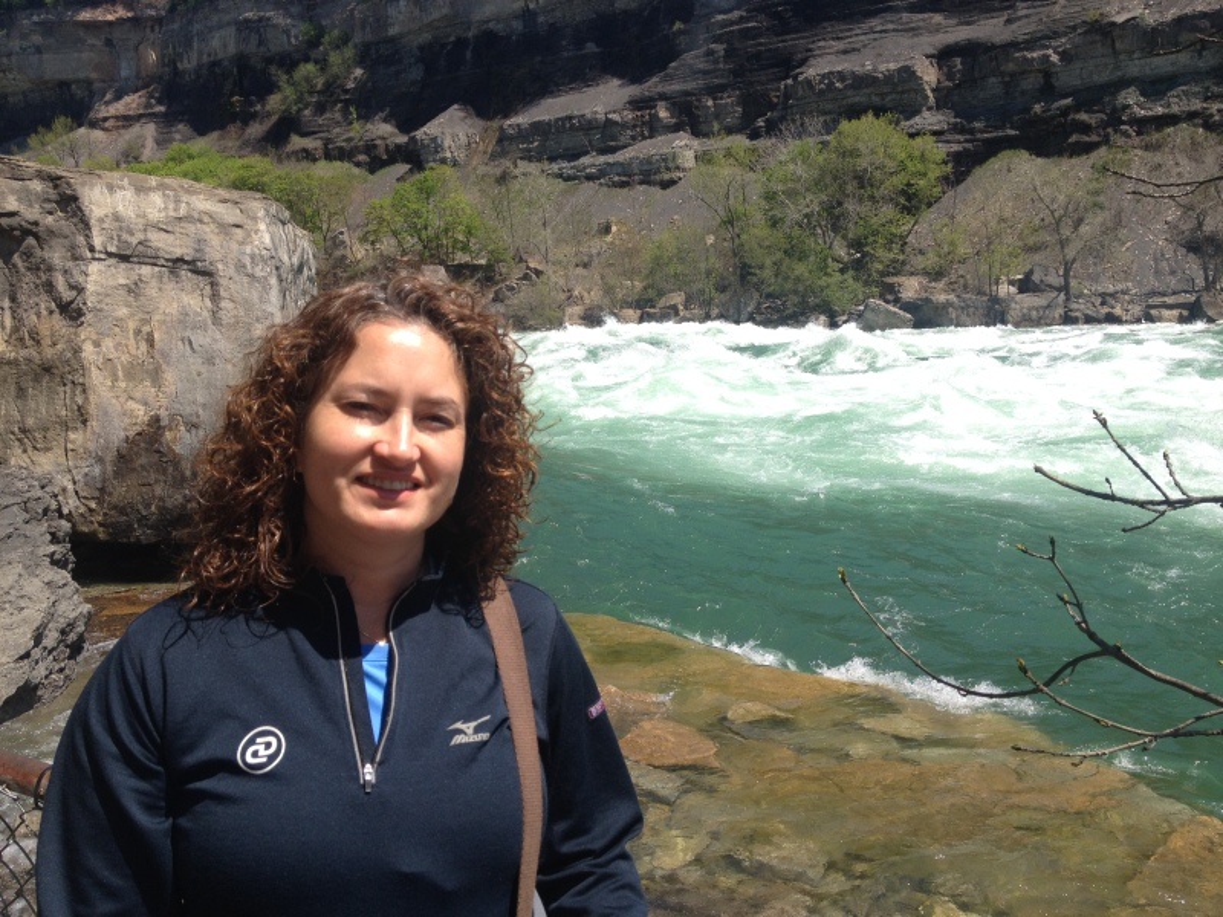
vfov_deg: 40.7
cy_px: 458
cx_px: 612
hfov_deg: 52.6
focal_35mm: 35
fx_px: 1237
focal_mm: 4.28
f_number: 2.4
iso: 50
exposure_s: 1/1416
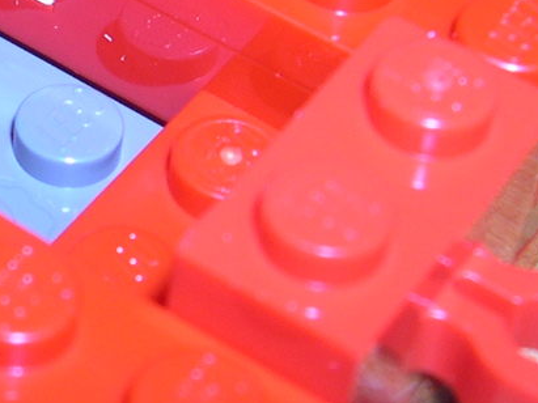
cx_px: -198
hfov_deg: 12.8
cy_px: 44
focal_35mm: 148
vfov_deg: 10.0
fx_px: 2300
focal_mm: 8
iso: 100
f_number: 7.6
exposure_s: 1/60
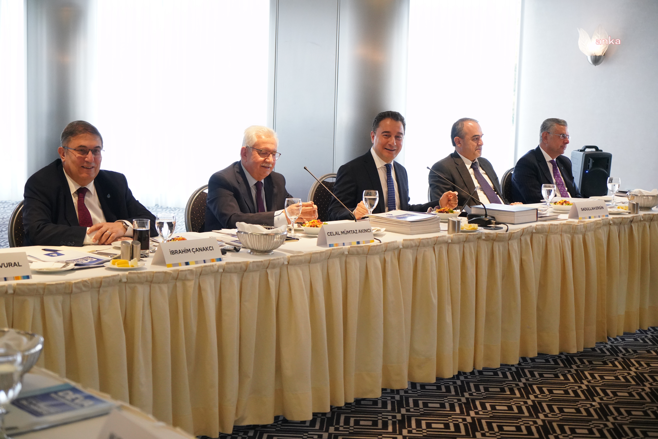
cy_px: 220
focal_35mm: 57
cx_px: 329
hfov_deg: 35.0
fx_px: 1042
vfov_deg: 23.8
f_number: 4
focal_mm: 57
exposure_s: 1/250
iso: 5000
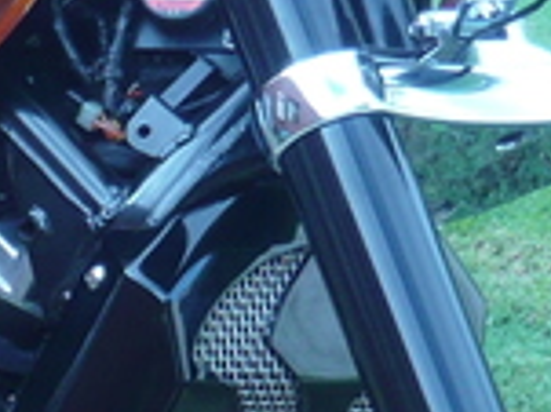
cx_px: -62
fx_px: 4040
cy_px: 485
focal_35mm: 254
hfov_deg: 7.7
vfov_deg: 5.8
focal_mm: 6.6
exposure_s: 1/100
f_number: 3.3
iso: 100
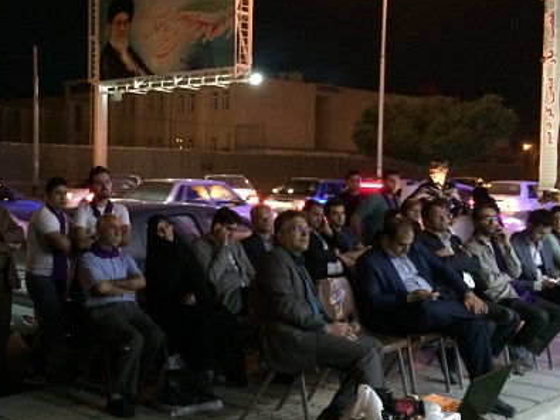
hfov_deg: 40.0
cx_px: 191
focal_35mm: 47
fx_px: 760
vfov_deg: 30.9
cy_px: 200
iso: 500
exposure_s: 1/17
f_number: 2.2
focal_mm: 4.15
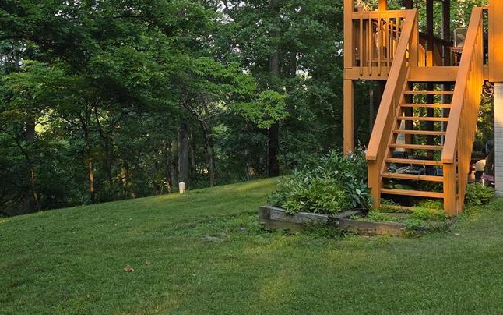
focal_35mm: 58
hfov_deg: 34.8
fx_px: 795
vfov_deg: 22.0
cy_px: 53
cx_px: 178
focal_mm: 6.3
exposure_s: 1/359
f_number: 1.7
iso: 50
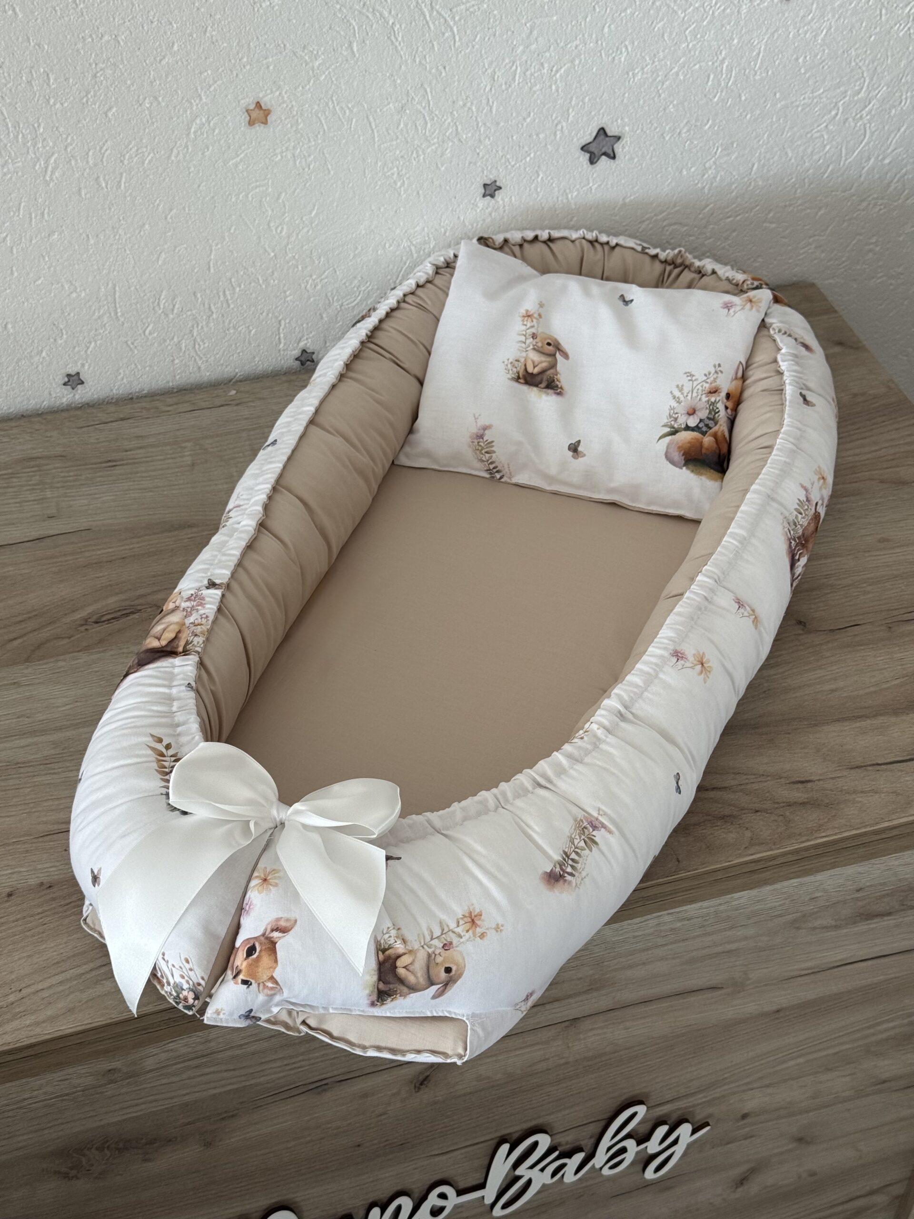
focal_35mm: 48
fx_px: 1690
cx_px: 457
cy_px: 610
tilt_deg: -43.4
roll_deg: -1.2
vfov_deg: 39.7
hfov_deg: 30.3
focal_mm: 6.76
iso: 50
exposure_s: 1/121
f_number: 1.78
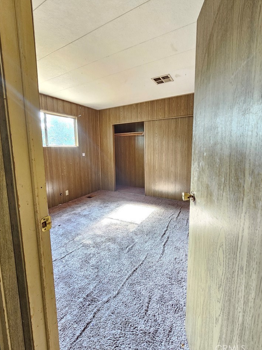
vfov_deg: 102.0
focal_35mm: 14
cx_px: 130
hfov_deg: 85.7
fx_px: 141
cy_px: 165
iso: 400
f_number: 2.2
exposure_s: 1/30
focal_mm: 2.2
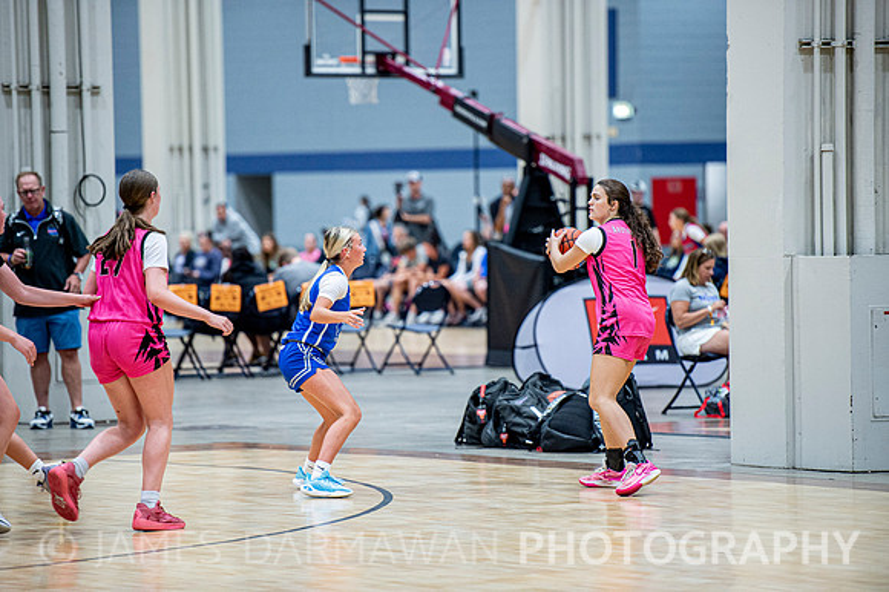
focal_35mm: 200
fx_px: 4936
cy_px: 296
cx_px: 444
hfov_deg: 10.3
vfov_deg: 6.9
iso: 2000
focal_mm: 200
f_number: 2.8
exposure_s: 1/400
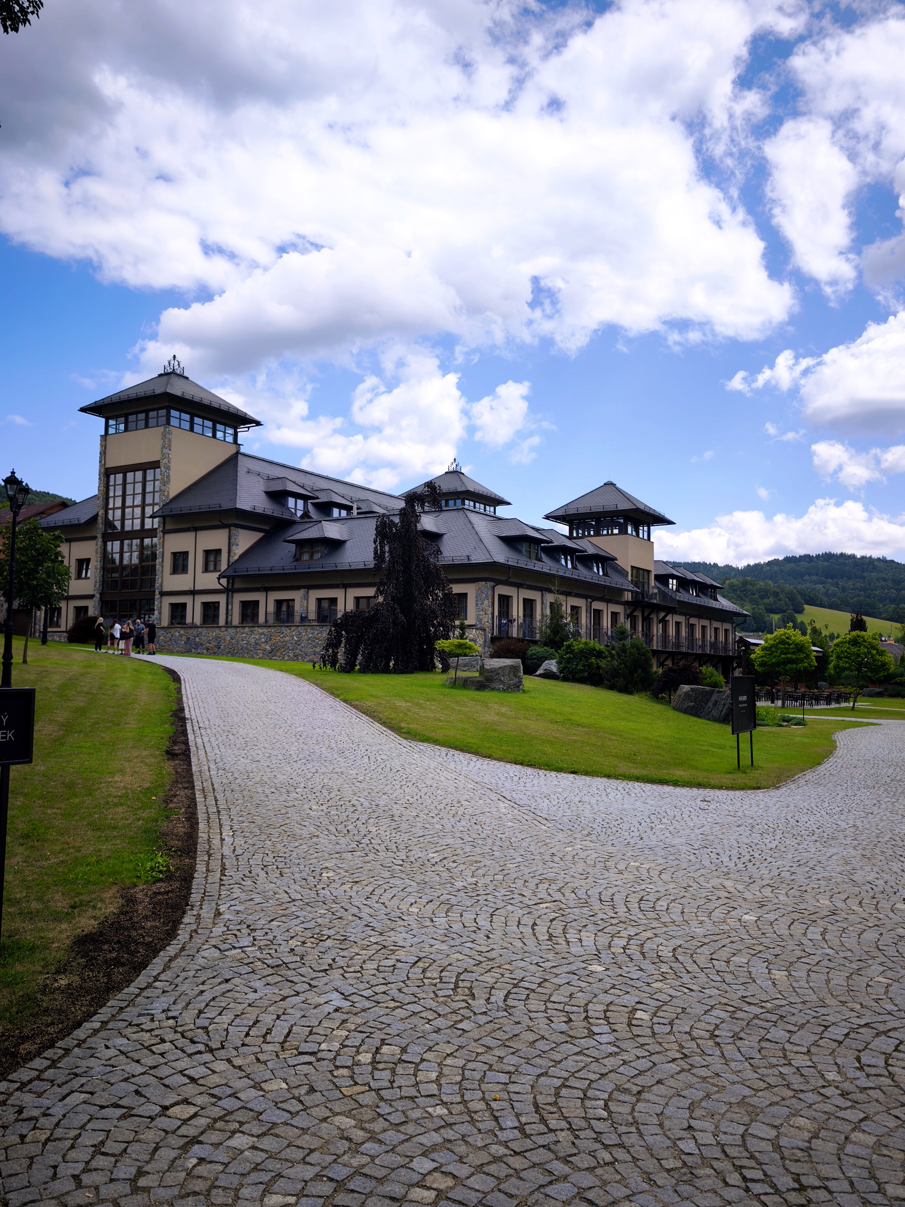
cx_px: 452
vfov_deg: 63.4
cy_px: 604
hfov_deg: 49.7
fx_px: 976
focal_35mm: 28
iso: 50
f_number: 1.6
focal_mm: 6.57
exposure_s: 1/2049
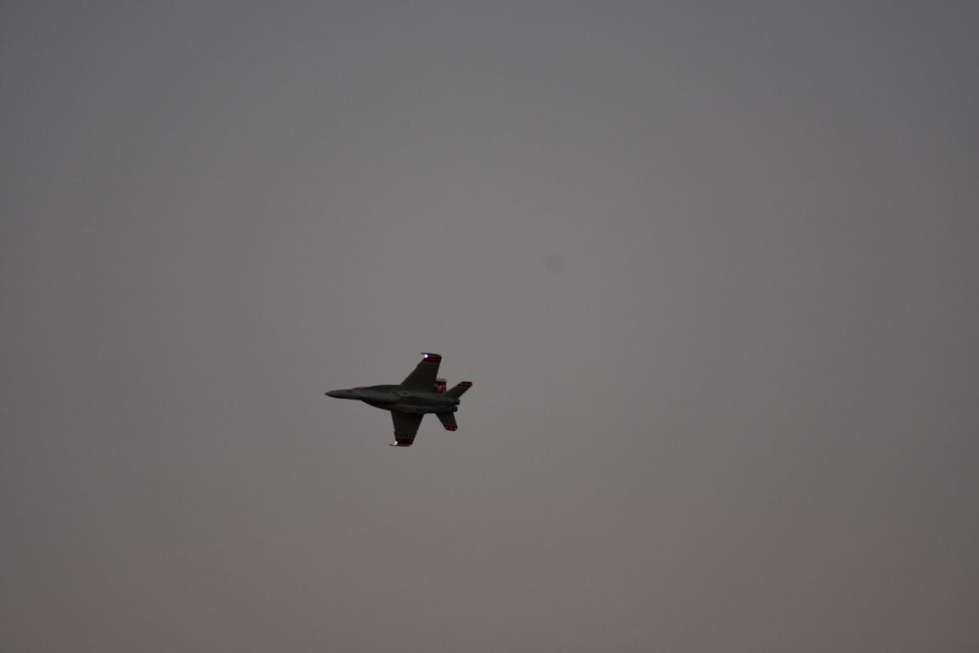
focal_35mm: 315
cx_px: 490
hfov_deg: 6.5
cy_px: 326
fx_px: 8566
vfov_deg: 4.4
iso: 1600
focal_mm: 210
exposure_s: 1/500
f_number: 5.6
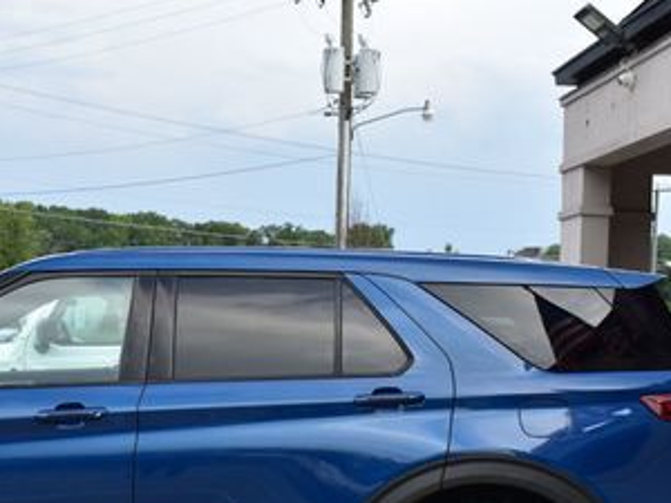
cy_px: 364
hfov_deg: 23.2
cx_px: 139
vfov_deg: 17.7
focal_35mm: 83
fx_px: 1609
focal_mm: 27
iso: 400
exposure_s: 1/125
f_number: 9
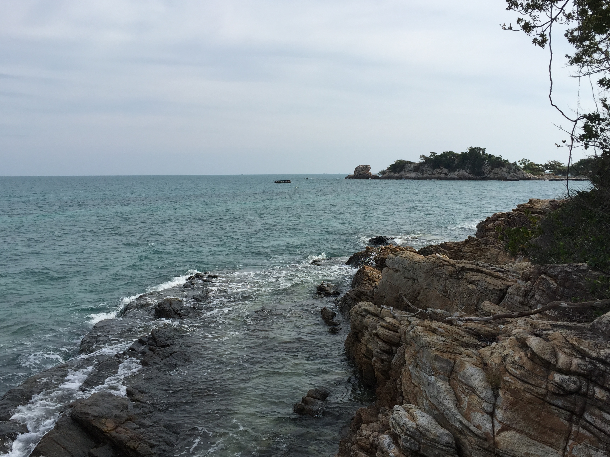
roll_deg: -0.1
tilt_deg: -1.5
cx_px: 318
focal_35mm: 33
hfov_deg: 55.3
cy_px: 218
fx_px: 582
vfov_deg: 42.9
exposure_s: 1/2639
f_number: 2.2
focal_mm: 4.15
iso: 32
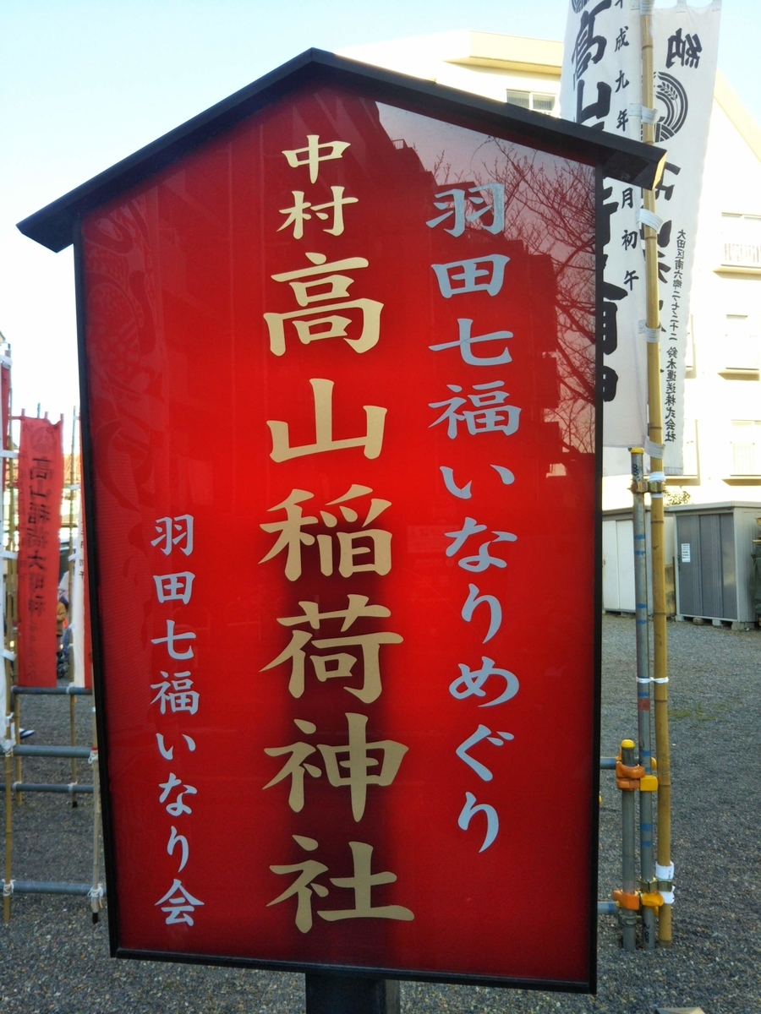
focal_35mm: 30
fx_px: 879
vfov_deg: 60.0
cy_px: 507
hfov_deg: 46.8
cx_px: 380
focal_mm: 4
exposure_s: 1/185
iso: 31
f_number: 2.2
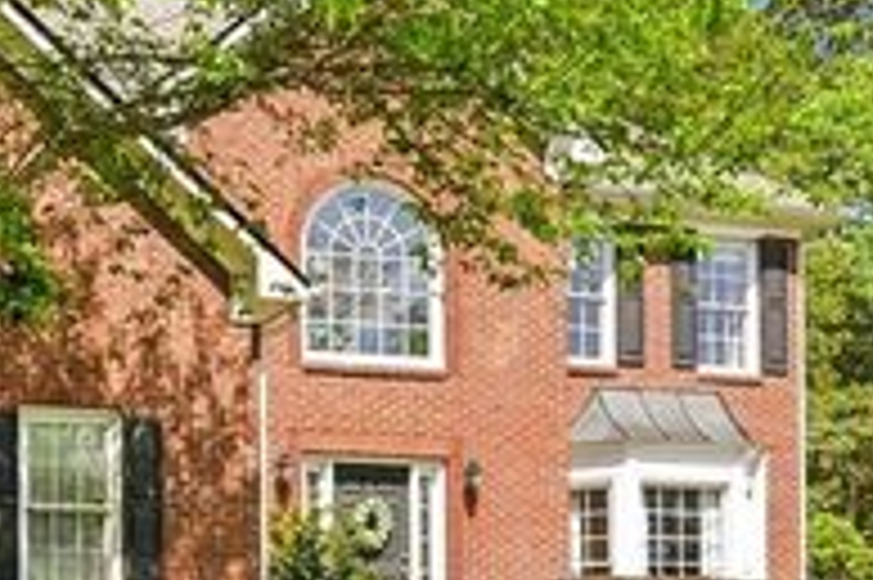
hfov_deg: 38.1
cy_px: 398
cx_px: 112
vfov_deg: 27.3
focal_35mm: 49
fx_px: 1187
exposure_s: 1/1000
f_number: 8
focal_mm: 19
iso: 800
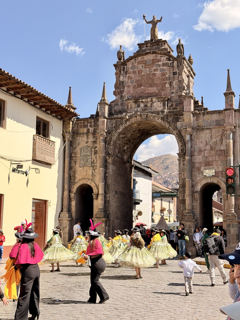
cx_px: 120
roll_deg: +1.2
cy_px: 160
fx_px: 444
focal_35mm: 48
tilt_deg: +9.2
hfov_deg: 30.3
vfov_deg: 39.7
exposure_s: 1/2976
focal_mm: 6.76
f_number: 1.78
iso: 64
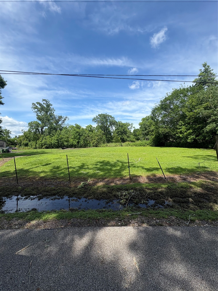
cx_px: 109
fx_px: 118
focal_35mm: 14
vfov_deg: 102.1
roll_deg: +1.9
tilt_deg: +0.0
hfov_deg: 85.7
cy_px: 146
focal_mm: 2.22
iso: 40
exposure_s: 1/1477
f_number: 2.2
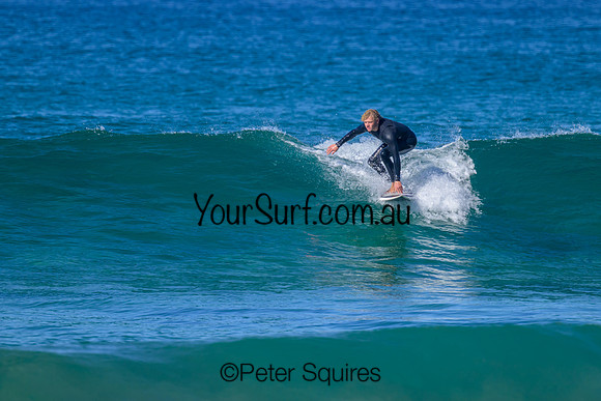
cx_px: 328
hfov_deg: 2.7
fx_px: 12860
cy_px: 165
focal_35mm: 770
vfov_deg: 1.8
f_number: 8
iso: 640
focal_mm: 560
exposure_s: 1/2000
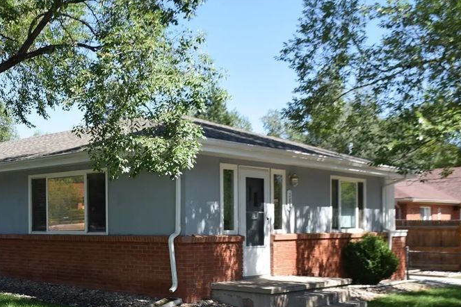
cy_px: 229
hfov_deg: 38.3
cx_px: 141
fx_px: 653
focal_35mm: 51
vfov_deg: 26.2
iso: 100
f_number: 6.3
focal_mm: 22
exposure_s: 1/160
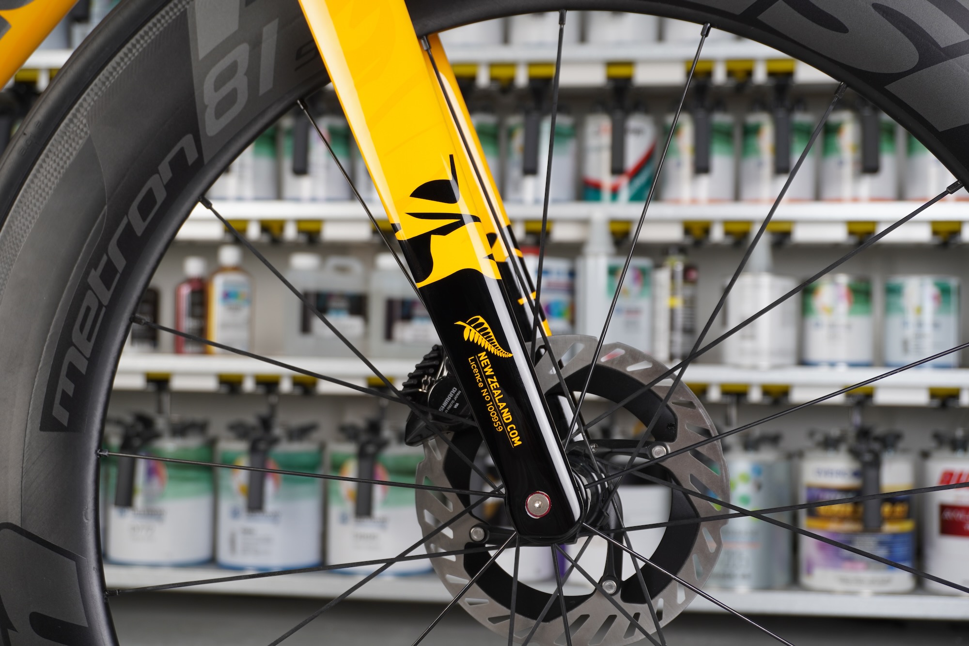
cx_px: 484
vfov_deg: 27.3
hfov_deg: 40.0
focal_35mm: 50
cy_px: 323
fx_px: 1332
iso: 100
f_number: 5.6
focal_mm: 33
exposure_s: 1/125
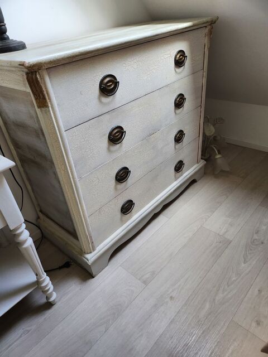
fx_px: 248
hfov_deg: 56.8
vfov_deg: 71.6
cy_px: 178
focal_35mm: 24
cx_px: 134
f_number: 1.8
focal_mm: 5
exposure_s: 1/100
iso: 200
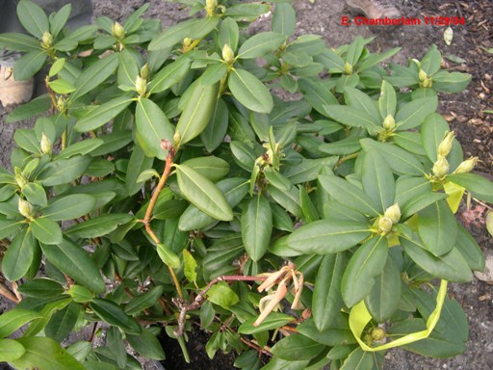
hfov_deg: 49.0
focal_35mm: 38
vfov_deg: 37.7
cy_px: 185
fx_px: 541
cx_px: 246
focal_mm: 8
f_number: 2.8
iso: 100
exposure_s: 1/117
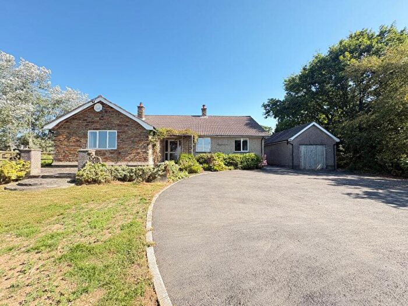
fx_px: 165
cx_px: 204
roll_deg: +0.4
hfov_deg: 102.1
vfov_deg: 85.7
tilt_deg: +2.6
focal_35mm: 14
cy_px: 153
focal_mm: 2.22
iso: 64
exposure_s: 1/313
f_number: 2.2
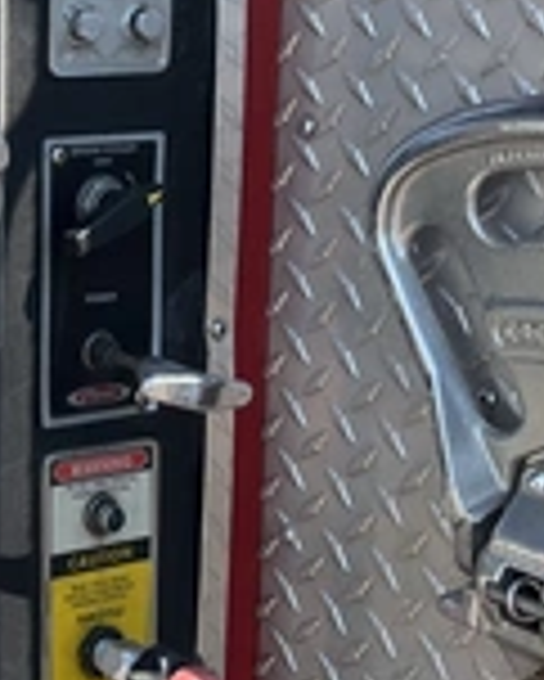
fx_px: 1508
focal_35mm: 75
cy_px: 248
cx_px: -216
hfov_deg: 18.6
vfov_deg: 25.3
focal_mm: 3
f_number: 1.8
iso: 25
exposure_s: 1/709
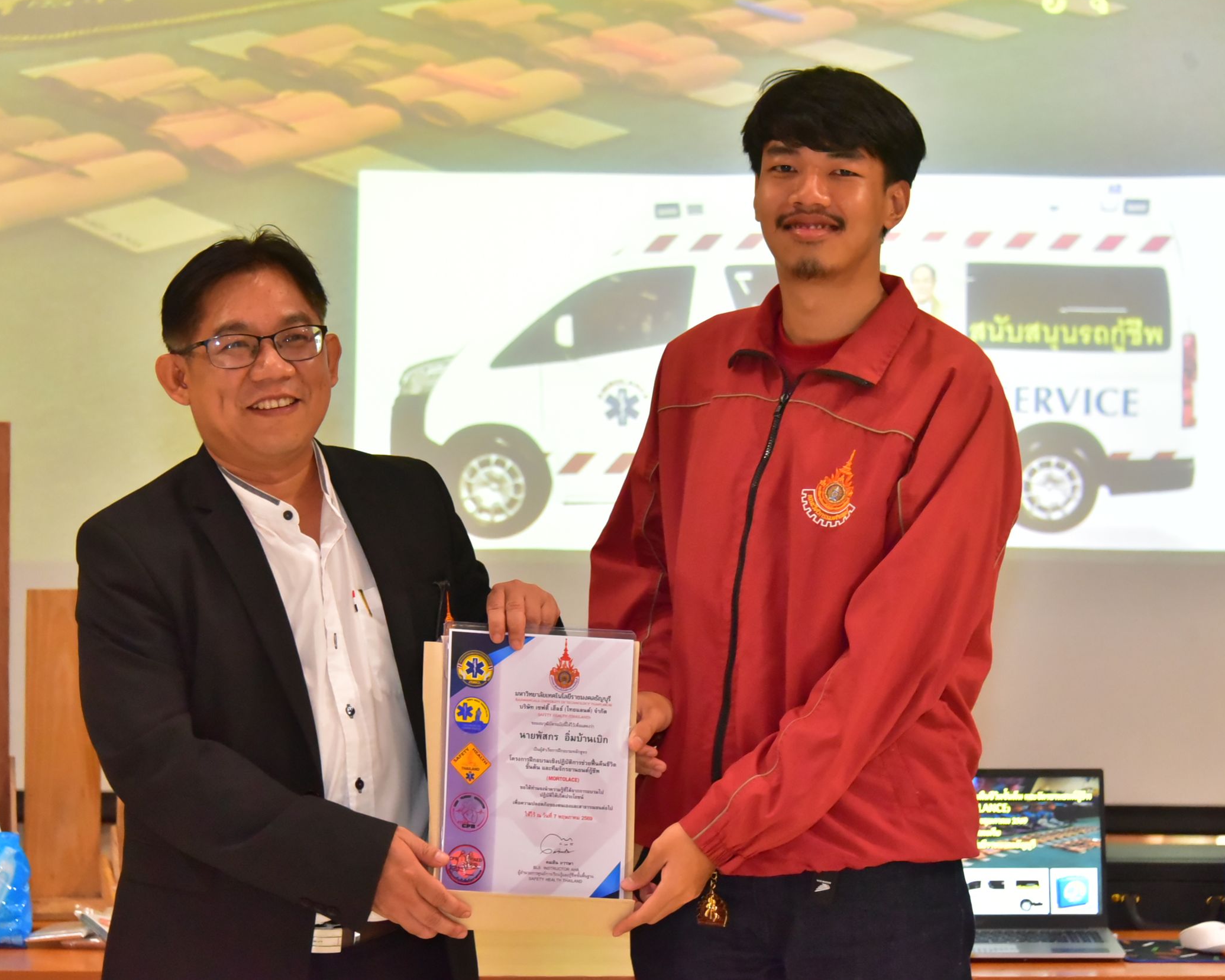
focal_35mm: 119
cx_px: 594
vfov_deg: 13.0
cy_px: 487
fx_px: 4315
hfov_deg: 16.2
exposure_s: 1/125
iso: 10000
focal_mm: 105
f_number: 5.6
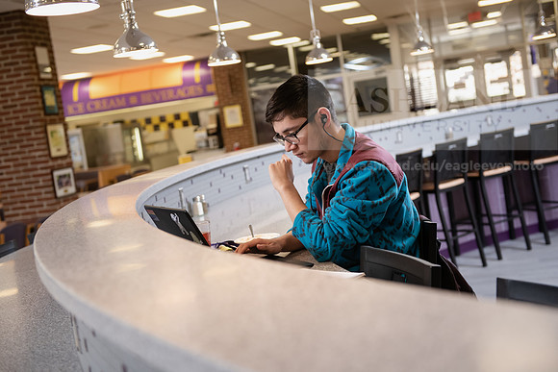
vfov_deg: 26.0
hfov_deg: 38.2
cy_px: 186
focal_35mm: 52
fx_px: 806
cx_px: 279
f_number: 3.5
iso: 1000
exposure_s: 1/200
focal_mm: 52
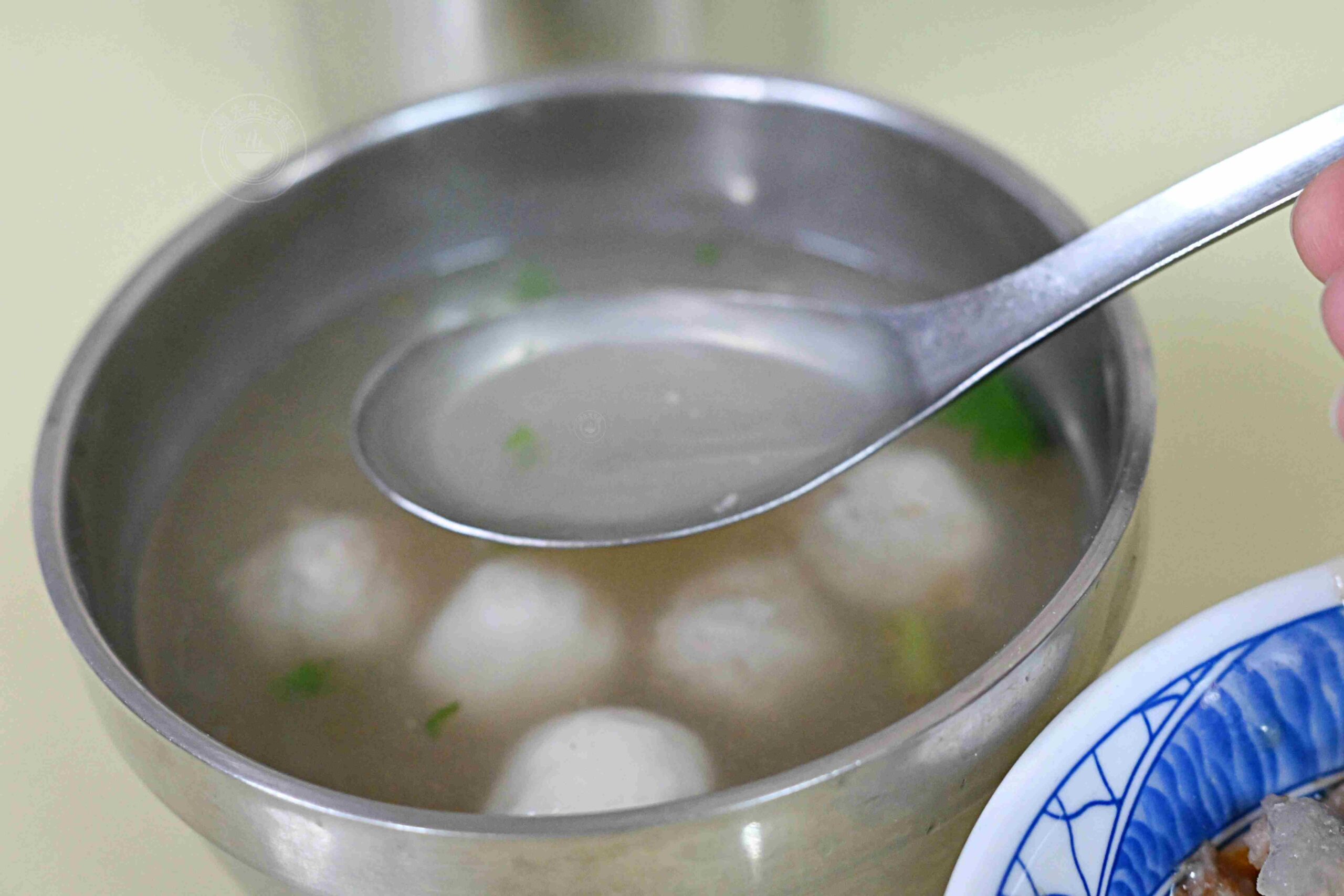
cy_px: 448
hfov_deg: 27.0
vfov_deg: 18.2
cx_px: 672
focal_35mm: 75
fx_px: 2800
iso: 3600
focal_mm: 50
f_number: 3.2
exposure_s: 1/200
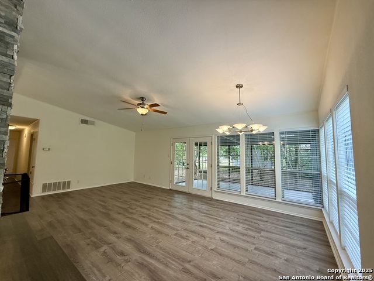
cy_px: 140
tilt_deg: +4.5
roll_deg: -1.3
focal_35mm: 14
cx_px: 187
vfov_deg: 85.7
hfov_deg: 102.1
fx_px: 151
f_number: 2.2
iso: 100
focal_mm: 2.22
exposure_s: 1/120
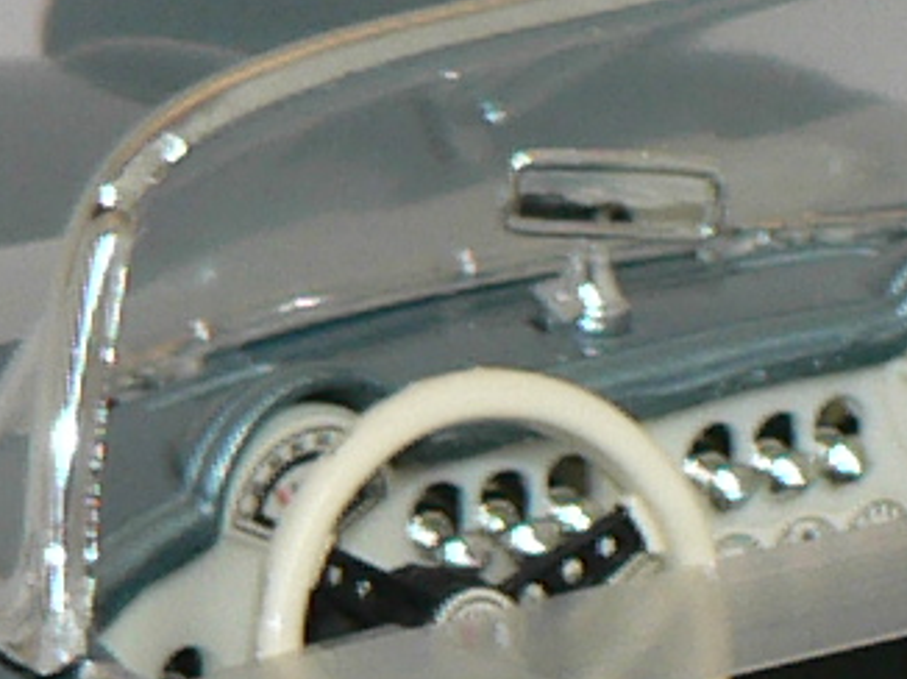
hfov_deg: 4.3
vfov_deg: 3.2
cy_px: 1046
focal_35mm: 456
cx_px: 1313
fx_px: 11939
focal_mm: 9.6
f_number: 3.2
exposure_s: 1/60
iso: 80
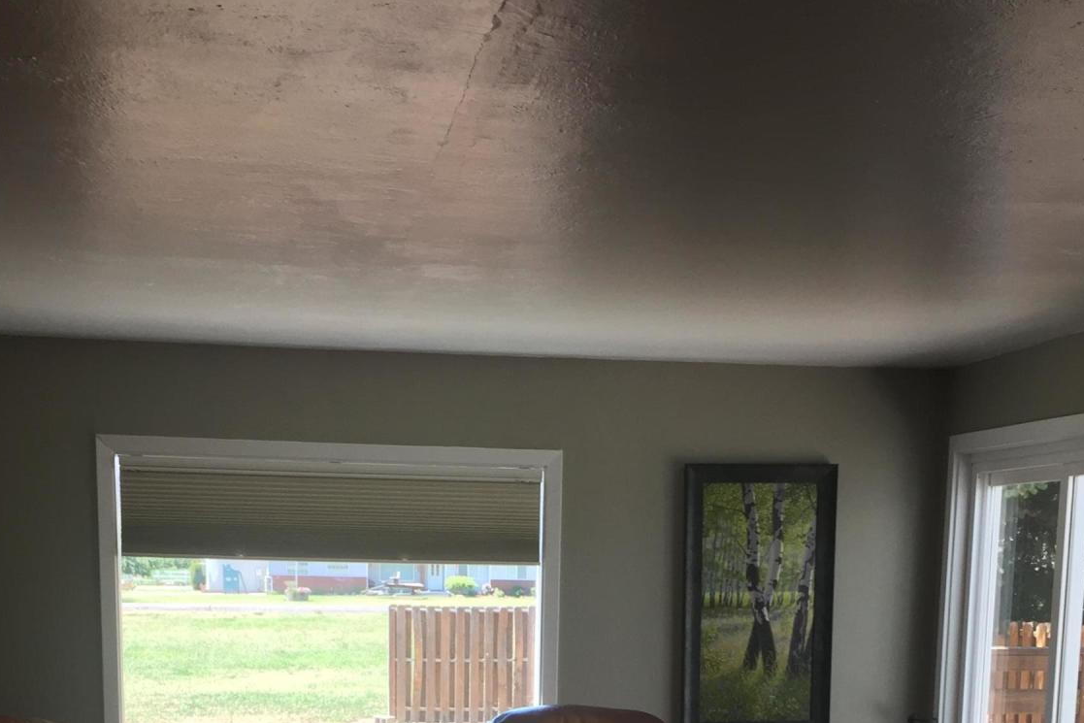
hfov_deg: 36.9
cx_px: 535
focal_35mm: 54
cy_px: 843
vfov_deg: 23.2
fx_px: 1626
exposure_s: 1/120
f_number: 2.2
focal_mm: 4.15
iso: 50
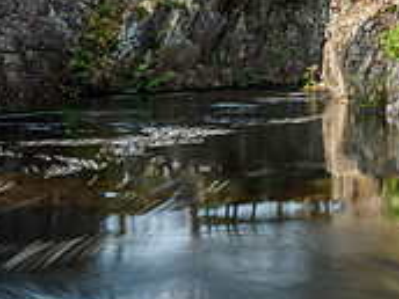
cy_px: 34
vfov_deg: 17.9
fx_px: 934
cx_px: 327
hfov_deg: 23.7
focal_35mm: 81
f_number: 7.1
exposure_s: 1.6
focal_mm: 12
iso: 200
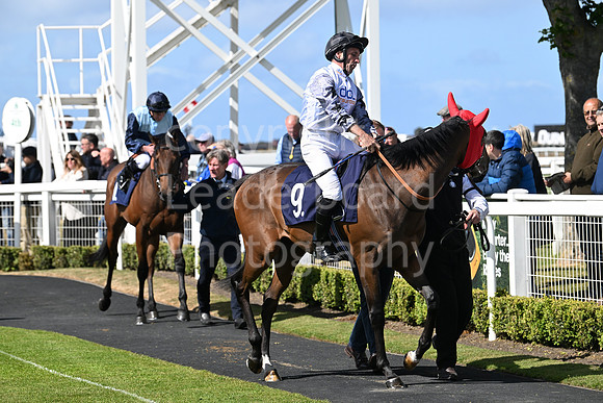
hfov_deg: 13.2
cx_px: 302
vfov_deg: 8.9
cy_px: 202
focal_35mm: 155
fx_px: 2597
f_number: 5.6
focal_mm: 155
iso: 400
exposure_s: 1/2000
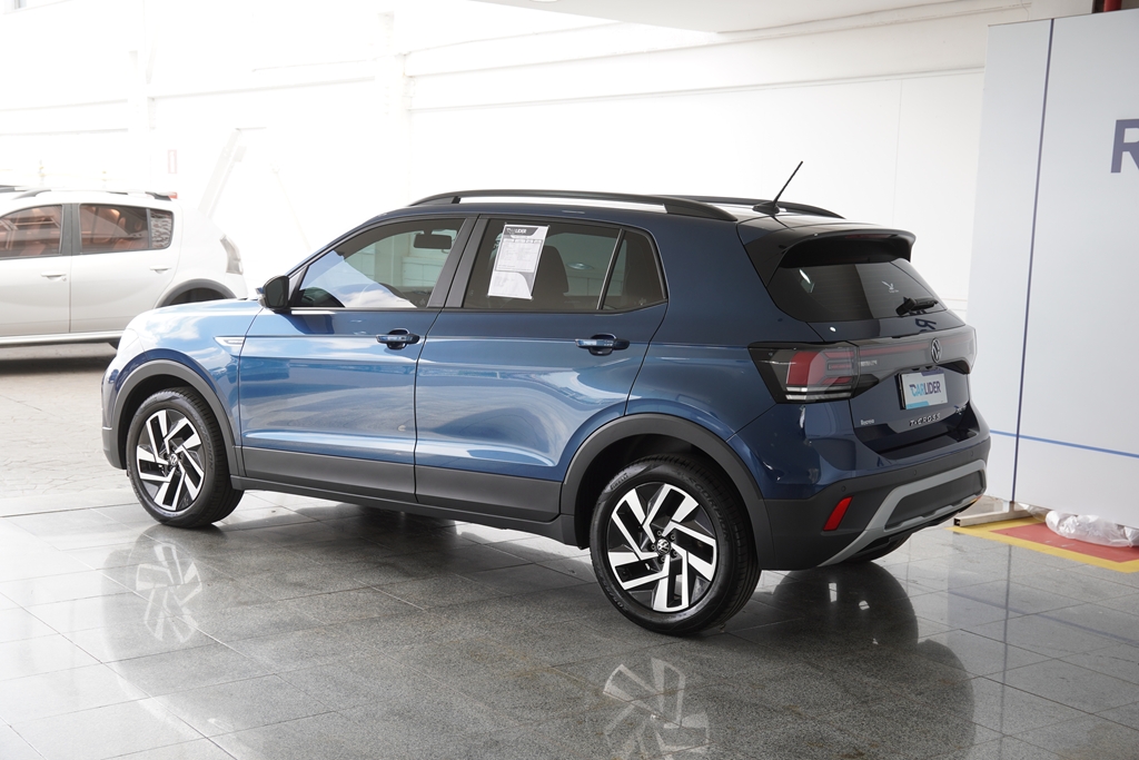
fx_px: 1424
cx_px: 570
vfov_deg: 29.9
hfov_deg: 43.6
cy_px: 380
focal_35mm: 45
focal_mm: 30
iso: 100
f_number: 4
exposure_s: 1/60
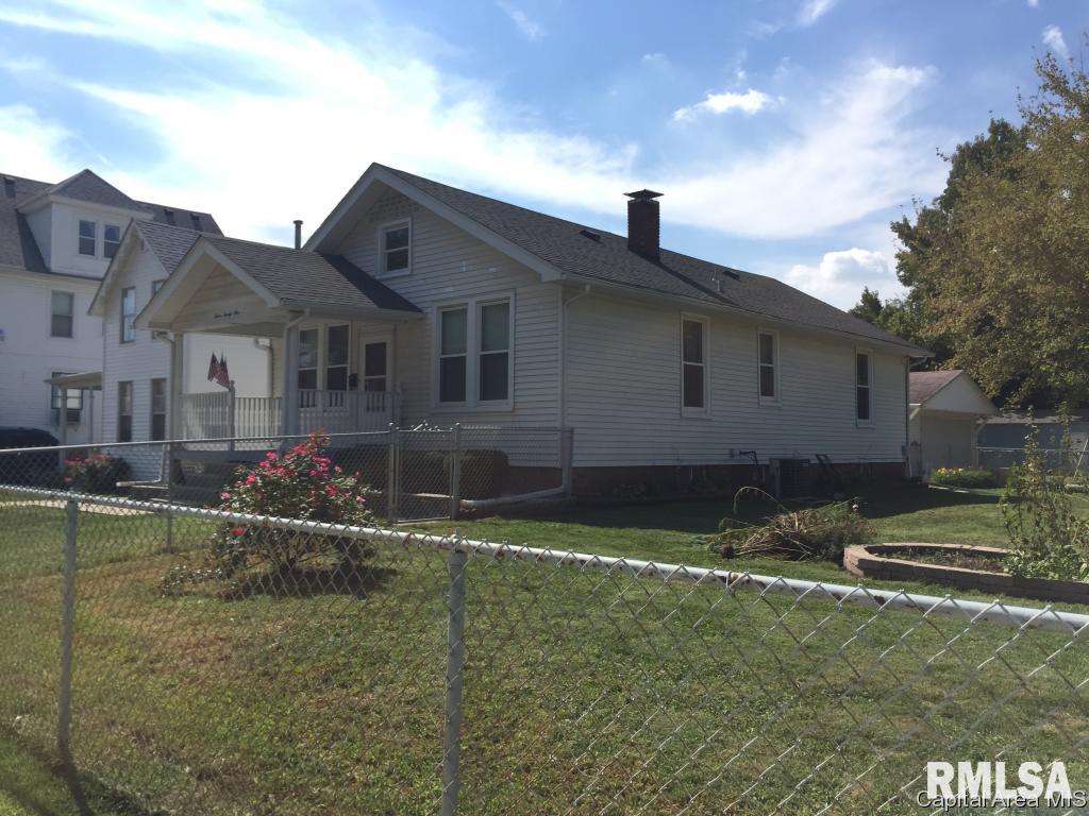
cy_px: 408
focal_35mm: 29
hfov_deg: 61.7
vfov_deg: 48.2
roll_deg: +0.3
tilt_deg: +1.9
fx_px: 912
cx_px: 544
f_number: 2.2
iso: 32
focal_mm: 4.15
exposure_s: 1/1980
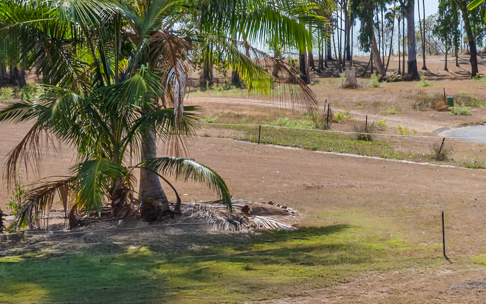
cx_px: 513
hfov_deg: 17.9
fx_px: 1497
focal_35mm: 113
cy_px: 80
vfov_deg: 11.6
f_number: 8
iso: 400
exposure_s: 1/320
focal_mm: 30
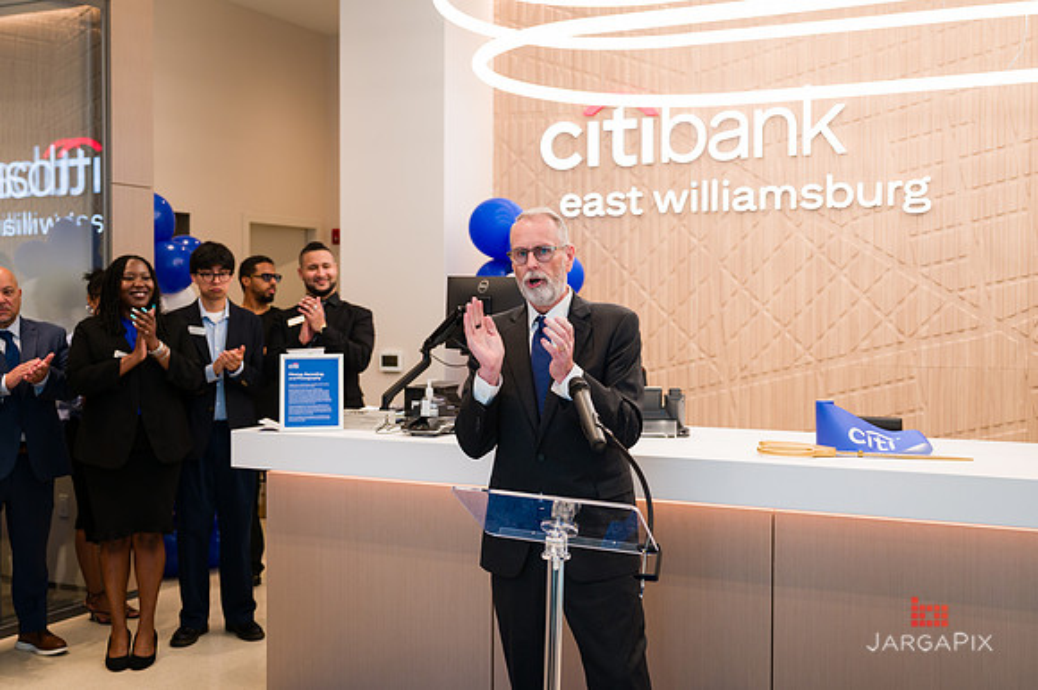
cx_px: 546
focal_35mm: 40
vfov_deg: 33.6
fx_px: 1142
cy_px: 327
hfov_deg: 48.8
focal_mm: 37
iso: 400
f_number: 3.2
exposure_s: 1/200
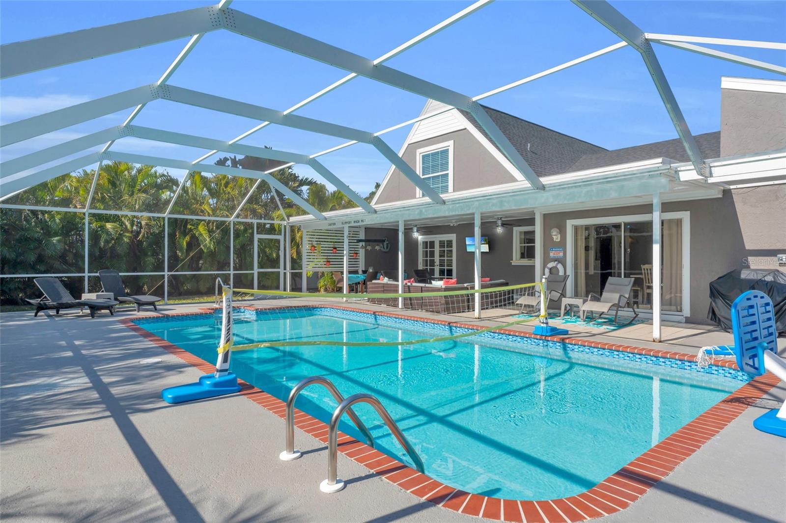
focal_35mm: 21
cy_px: 262
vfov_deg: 59.5
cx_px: 393
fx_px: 458
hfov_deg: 81.2
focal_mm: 21
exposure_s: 1/400
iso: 200
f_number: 9
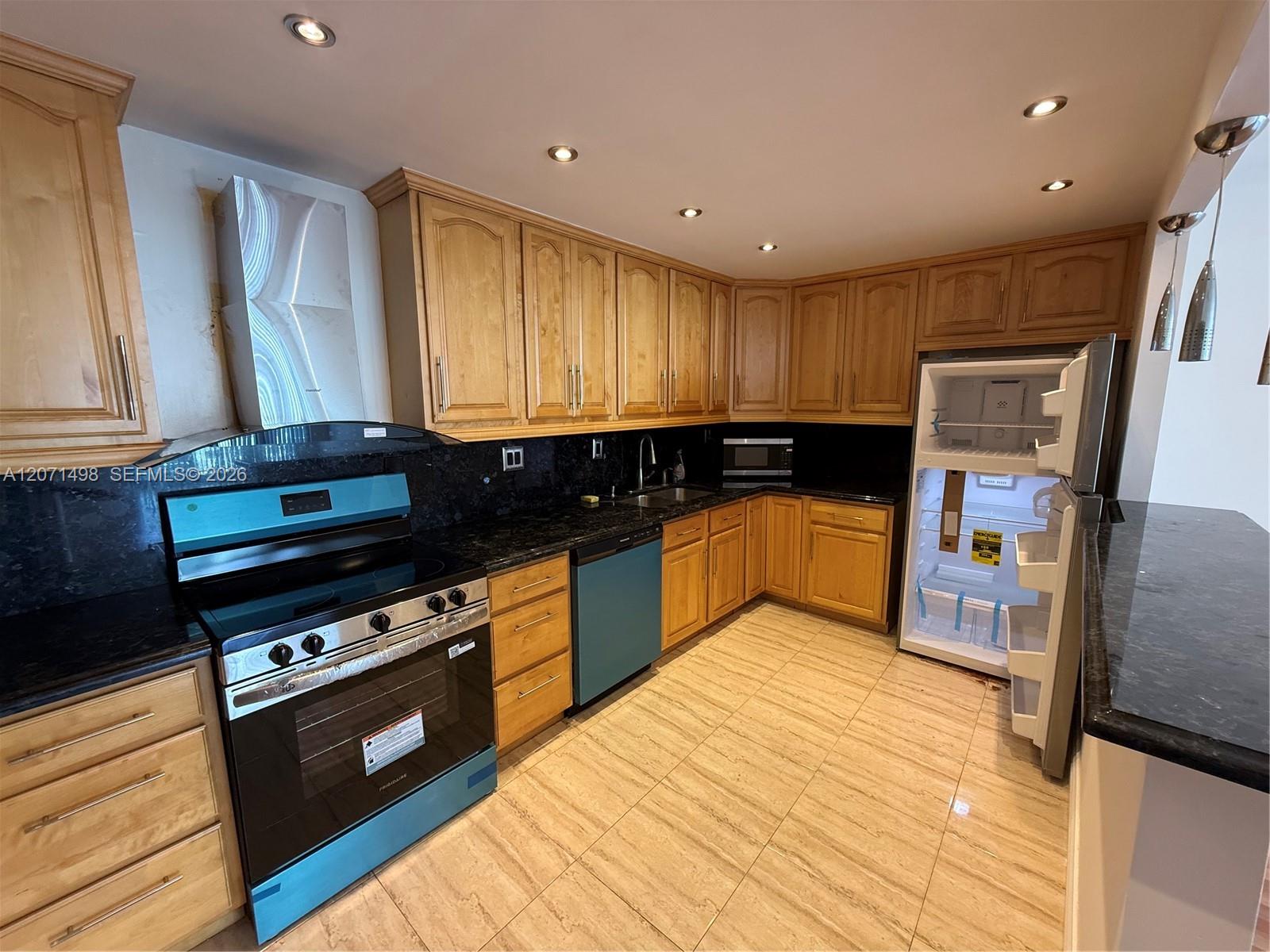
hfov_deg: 102.1
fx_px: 514
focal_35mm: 14
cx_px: 635
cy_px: 476
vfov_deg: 85.7
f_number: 2.2
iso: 200
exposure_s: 1/60
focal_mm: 2.22
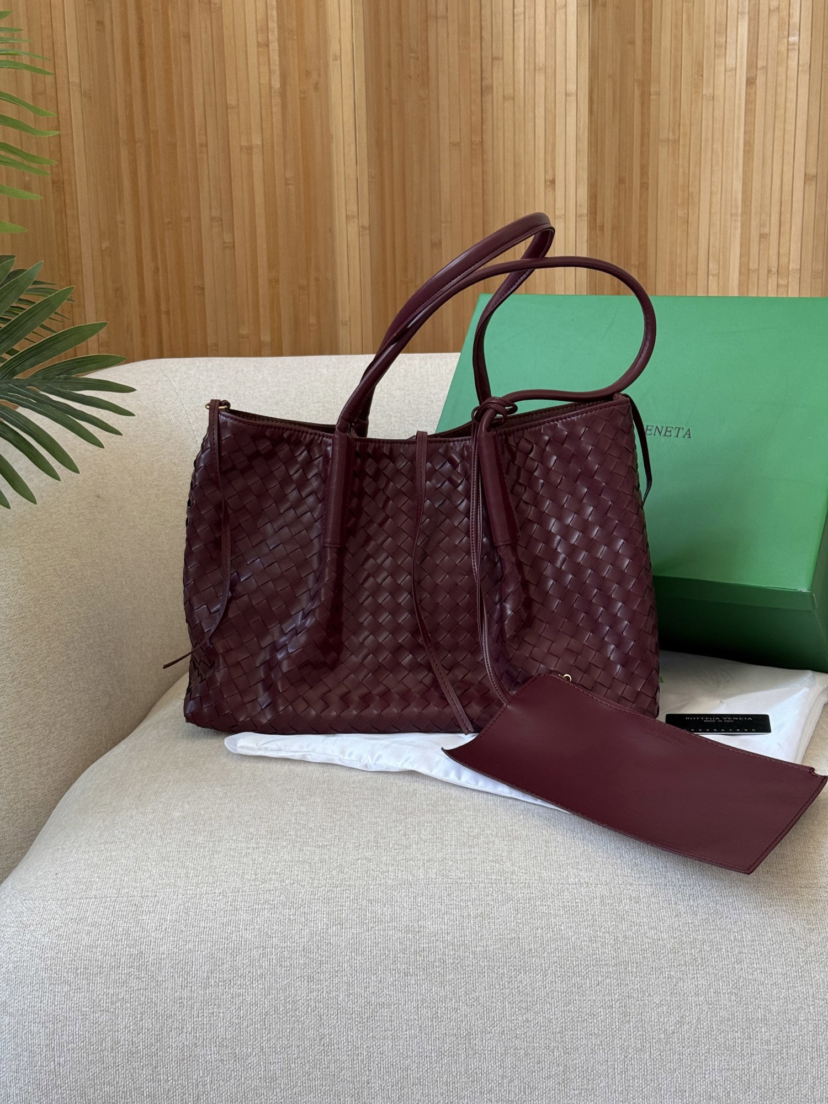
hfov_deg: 30.3
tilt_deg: -11.1
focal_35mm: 48
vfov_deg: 39.7
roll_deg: +0.6
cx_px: 414
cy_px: 552
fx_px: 1531
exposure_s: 1/60
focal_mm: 6.76
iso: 100
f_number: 1.78
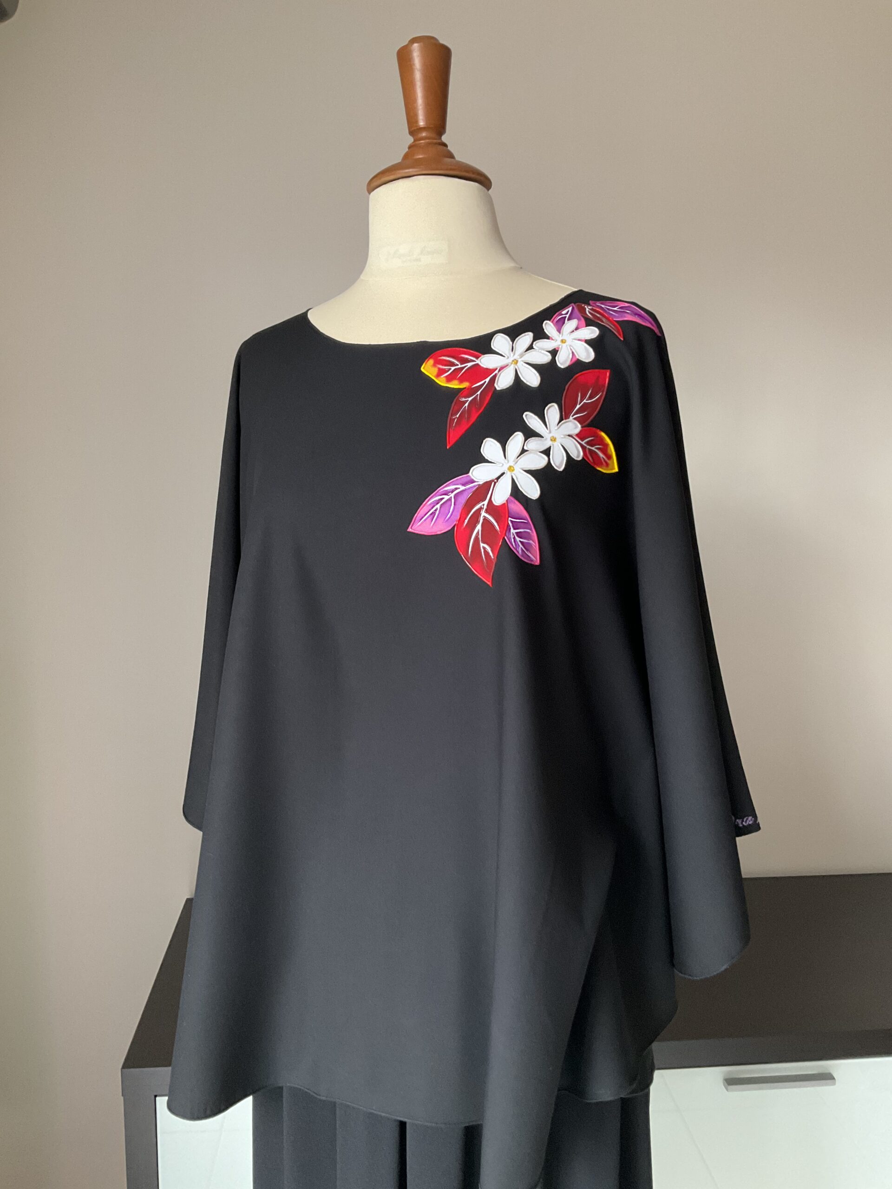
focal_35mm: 29
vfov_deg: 61.7
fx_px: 996
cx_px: 446
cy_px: 594
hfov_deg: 48.2
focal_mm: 3
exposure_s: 1/60
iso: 200
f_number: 1.8
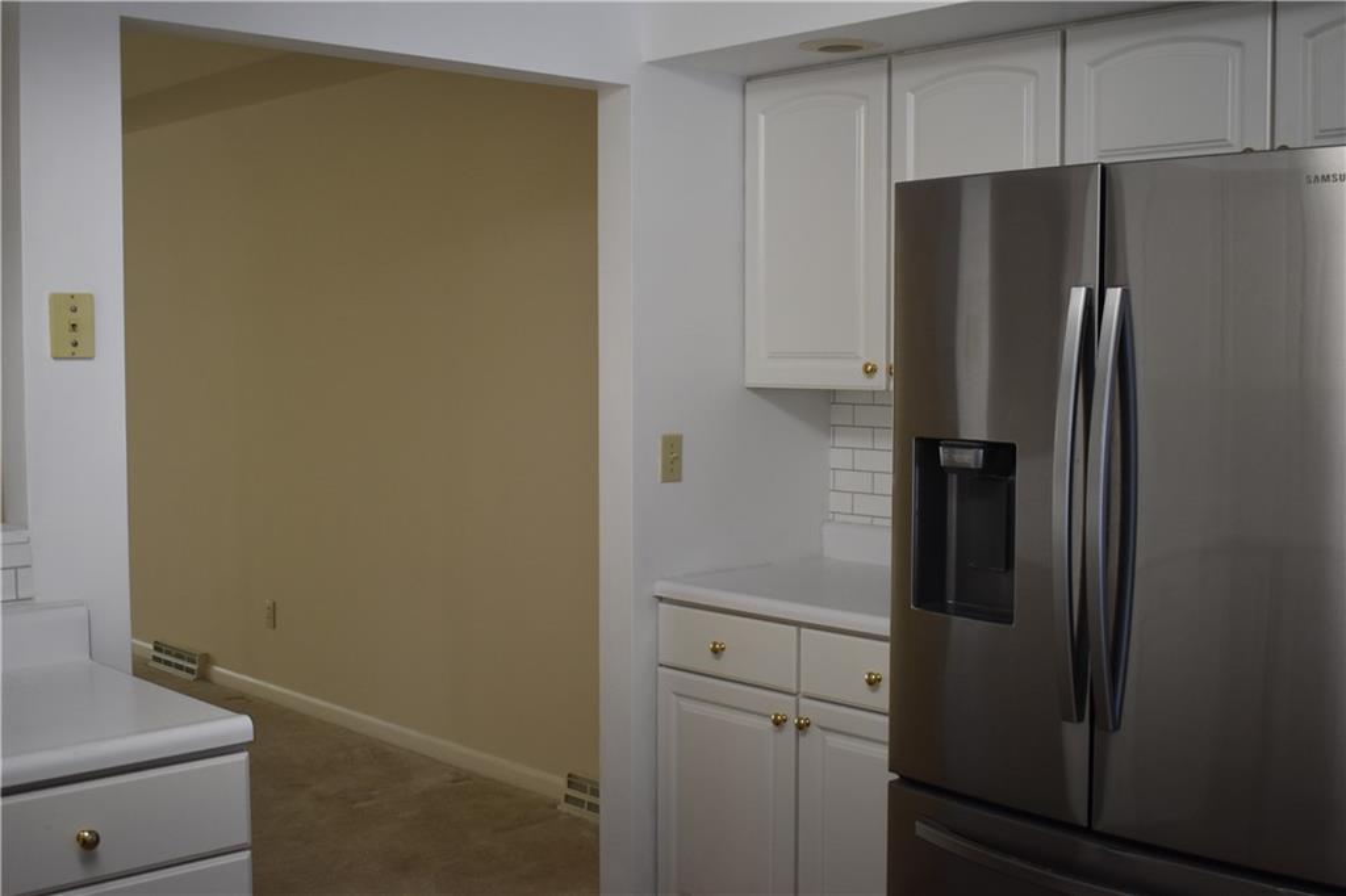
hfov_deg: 46.4
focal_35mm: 42
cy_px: 448
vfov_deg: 31.9
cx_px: 673
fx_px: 1570
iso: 800
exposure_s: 1/160
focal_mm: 28
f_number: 4.2
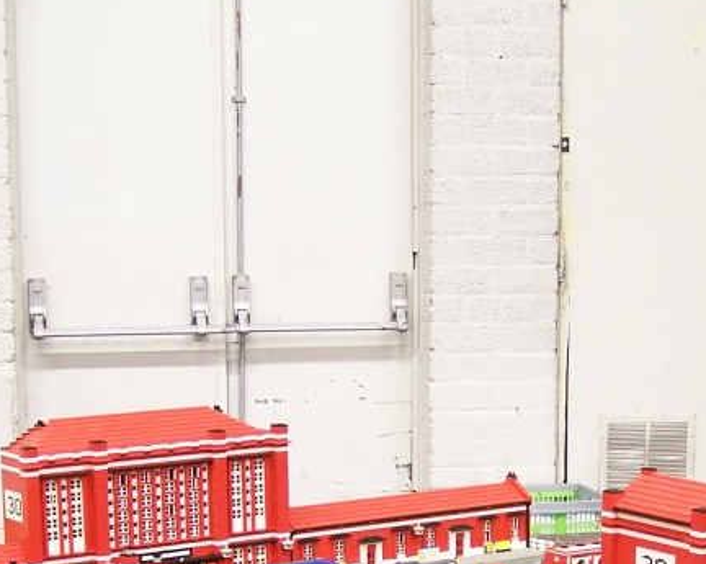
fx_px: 1838
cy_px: 610
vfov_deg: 16.9
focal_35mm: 88
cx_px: 409
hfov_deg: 21.7
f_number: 2.8
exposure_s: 1/2
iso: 80
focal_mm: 6.3
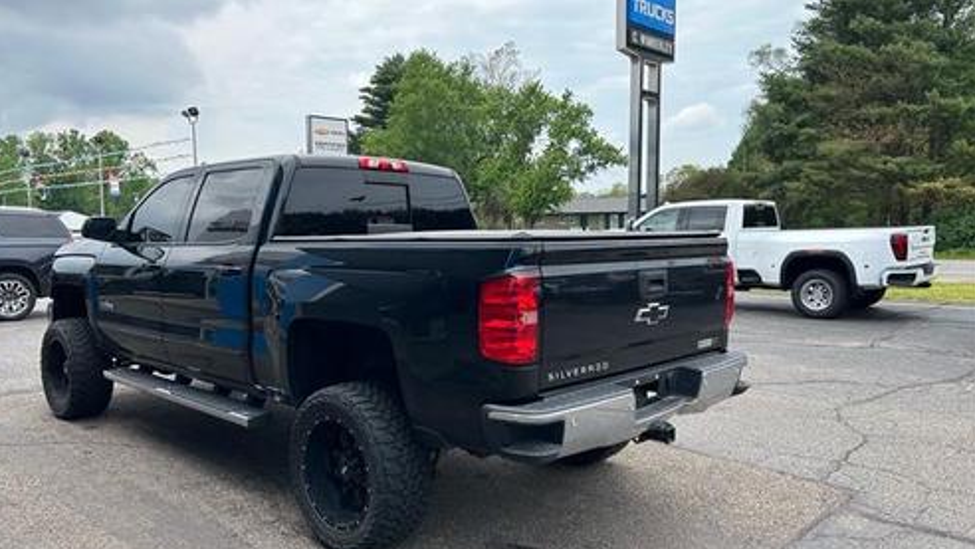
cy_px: 277
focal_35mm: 29
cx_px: 478
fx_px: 750
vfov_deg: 40.2
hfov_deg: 66.0
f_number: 1.5
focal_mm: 5.7
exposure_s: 1/2762
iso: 50
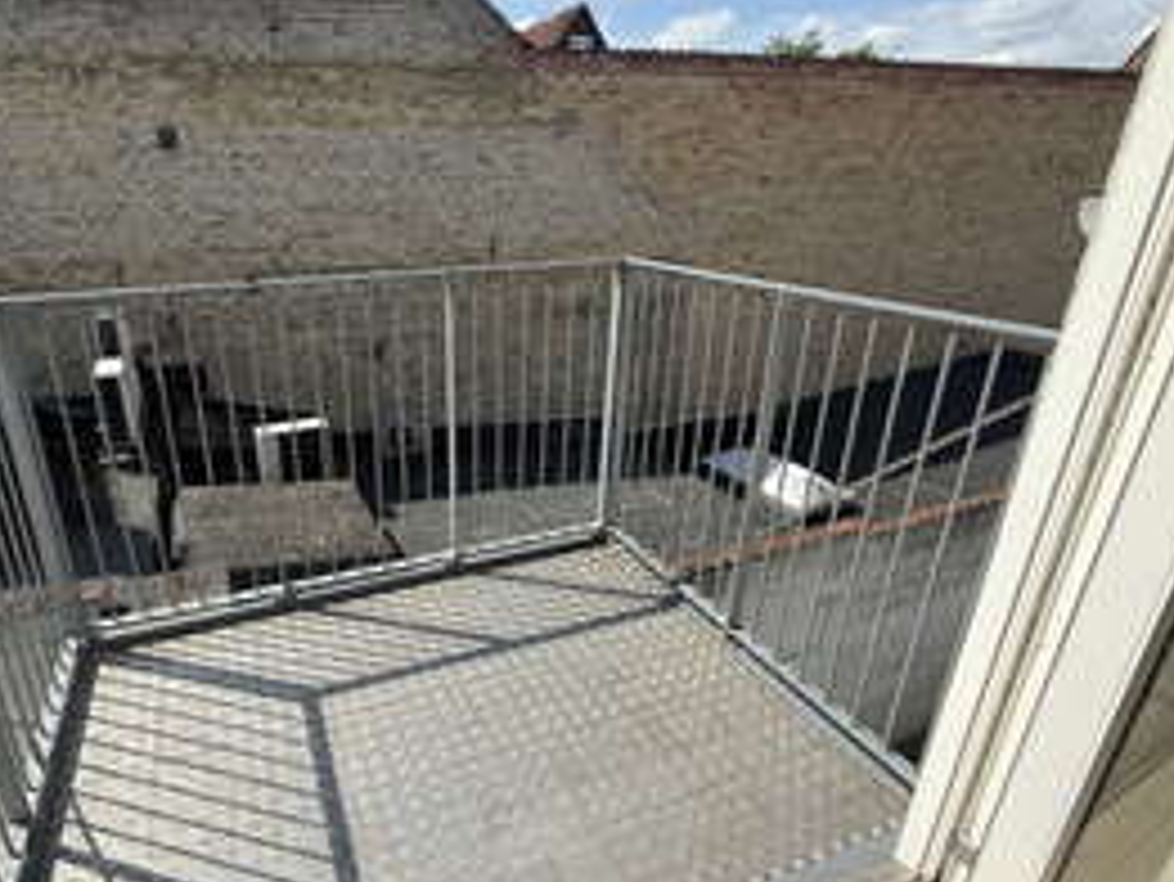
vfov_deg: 66.0
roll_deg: +1.2
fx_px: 679
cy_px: 446
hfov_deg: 80.4
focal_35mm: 20
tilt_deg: -21.4
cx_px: 452
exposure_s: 1/1189
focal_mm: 2.22
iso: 50
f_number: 2.2
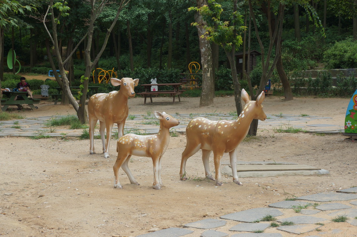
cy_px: 118
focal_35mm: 68
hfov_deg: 29.9
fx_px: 669
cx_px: 178
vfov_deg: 20.1
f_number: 8
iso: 100
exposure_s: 1/80
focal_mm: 45
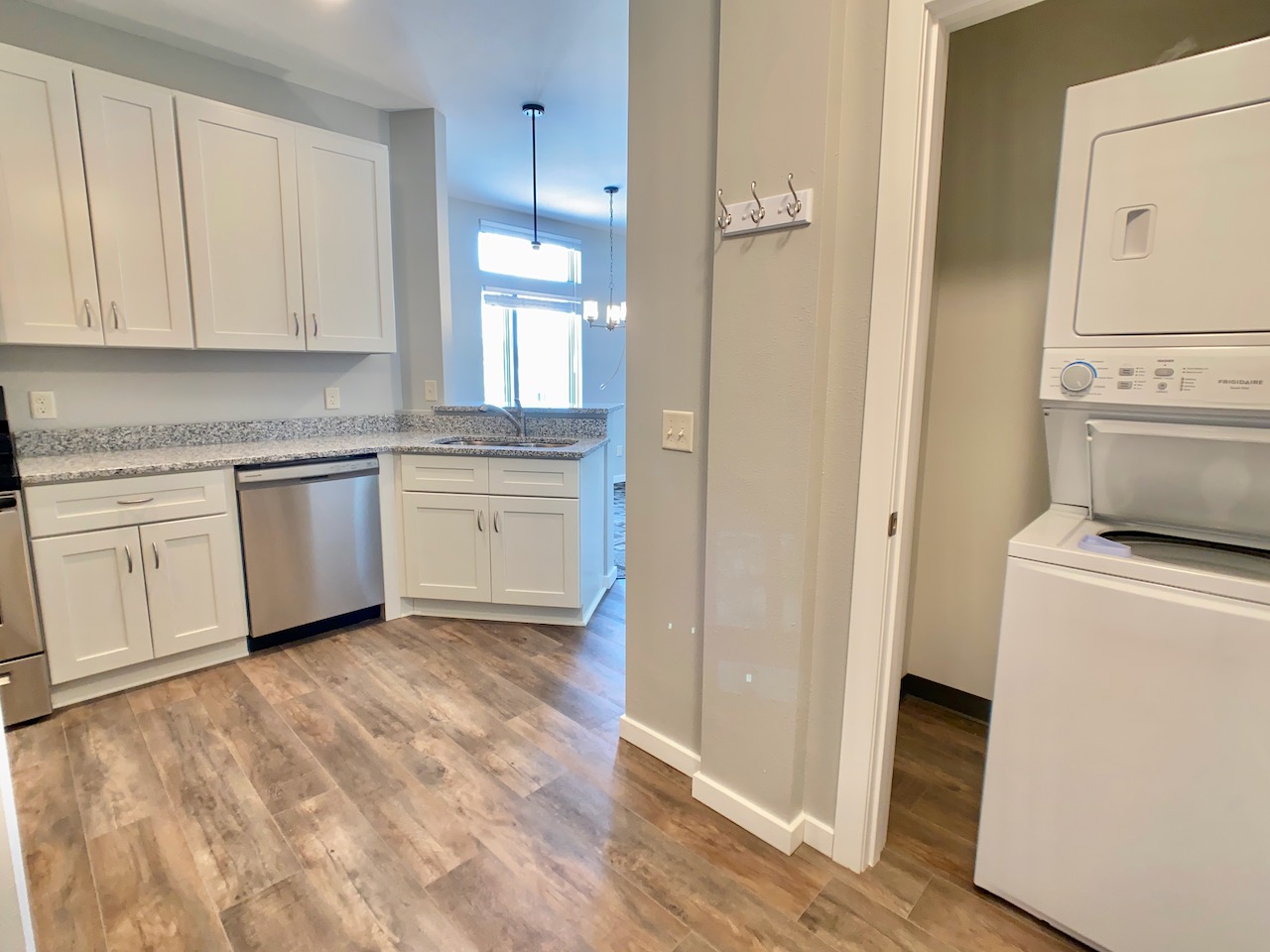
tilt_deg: -8.8
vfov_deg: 53.1
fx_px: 954
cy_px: 476
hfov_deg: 67.3
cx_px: 635
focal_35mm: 26
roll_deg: -1.1
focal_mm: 4.25
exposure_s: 1/50
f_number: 1.8
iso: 125
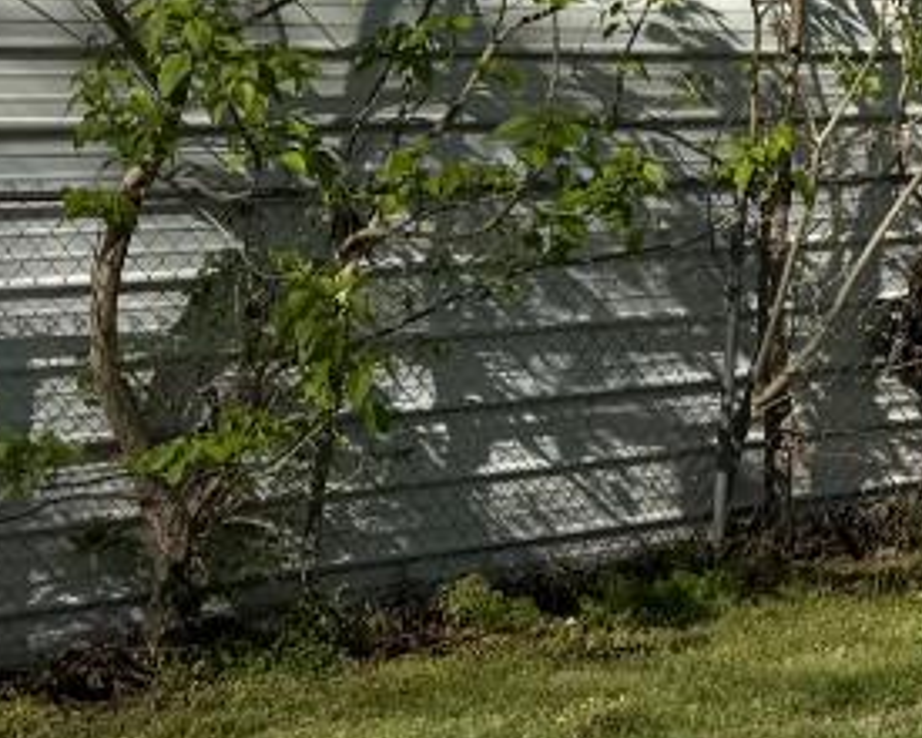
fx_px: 3493
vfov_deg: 11.7
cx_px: 1924
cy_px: -243
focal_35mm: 128
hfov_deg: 12.8
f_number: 1.78
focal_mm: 6.76
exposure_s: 1/4167
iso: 80
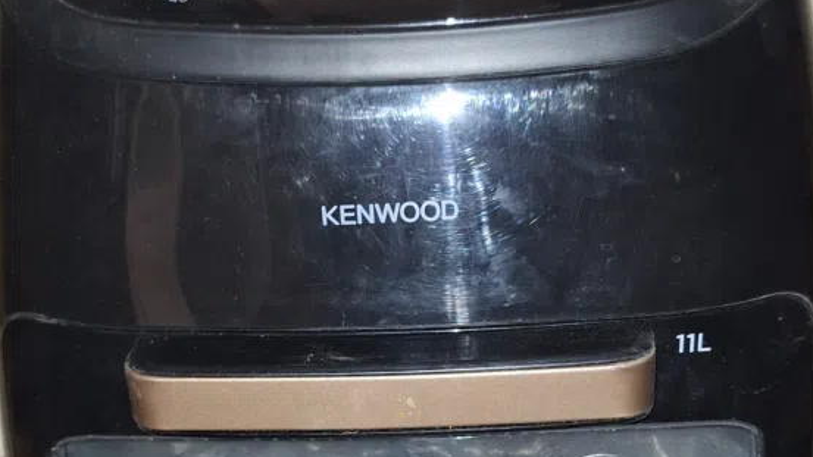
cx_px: 422
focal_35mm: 29
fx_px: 625
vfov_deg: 40.1
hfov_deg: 66.0
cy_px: 265
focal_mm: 5.54
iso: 200
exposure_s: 1/50
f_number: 1.8
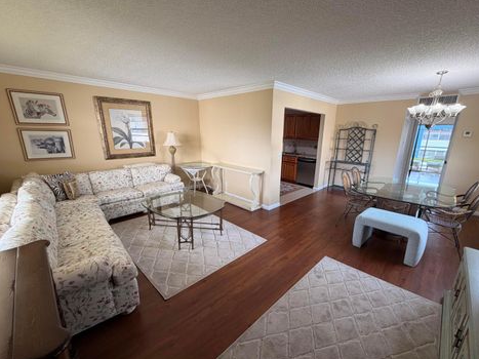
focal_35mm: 15
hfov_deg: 98.0
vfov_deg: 81.7
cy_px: 186
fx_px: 208
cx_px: 255
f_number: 2.2
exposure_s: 1/120
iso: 100
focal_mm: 2.22
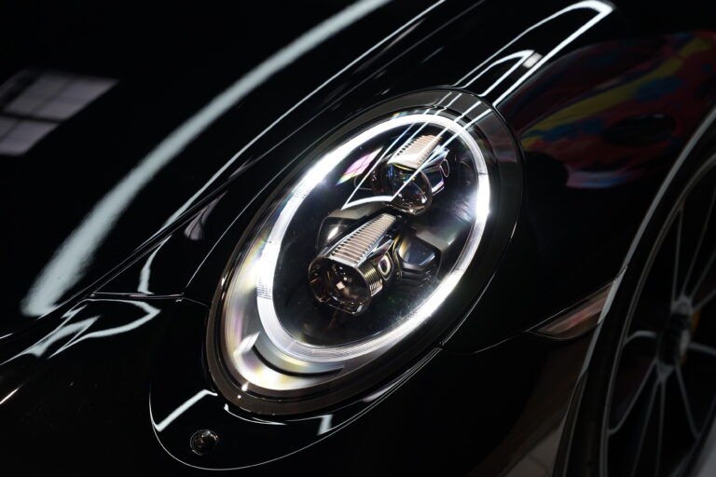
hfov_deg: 28.8
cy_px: 238
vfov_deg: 19.5
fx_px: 1392
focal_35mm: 70
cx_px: 358
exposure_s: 1/80
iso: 500
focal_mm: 70
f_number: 2.8
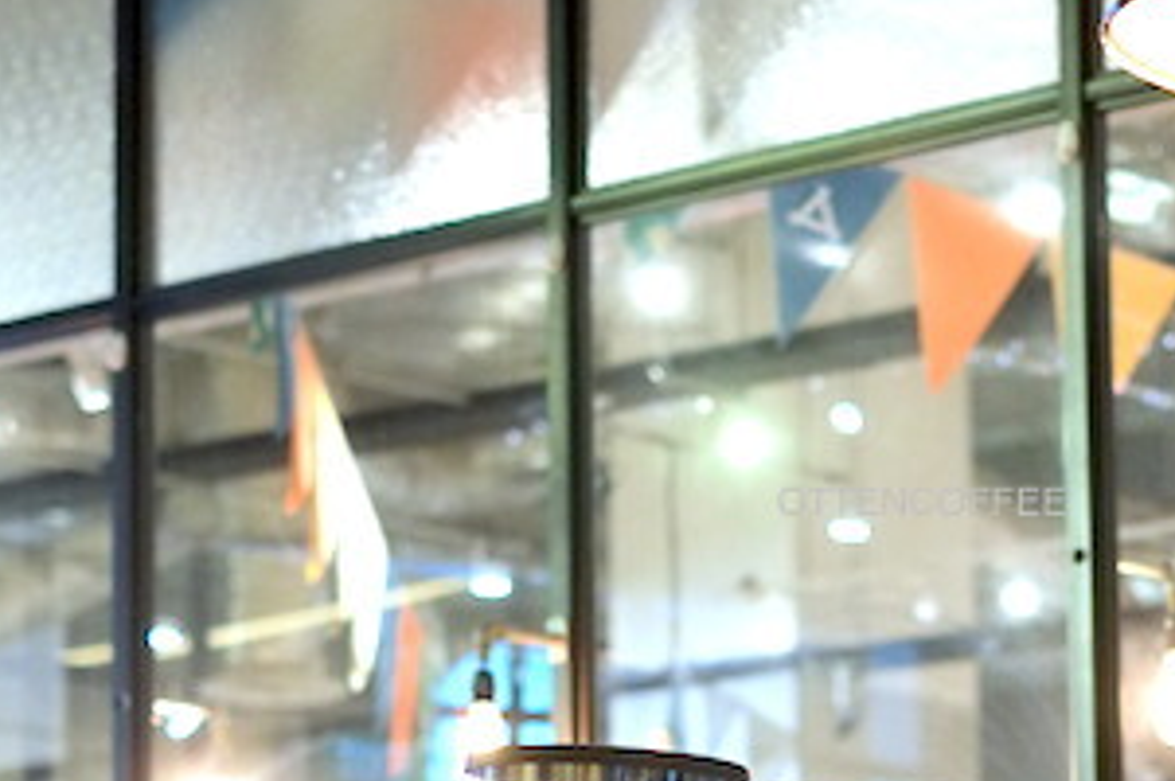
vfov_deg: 9.6
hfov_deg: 14.5
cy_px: 873
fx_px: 4597
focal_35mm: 141
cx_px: 949
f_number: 2
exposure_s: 1/125
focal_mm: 35
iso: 2500
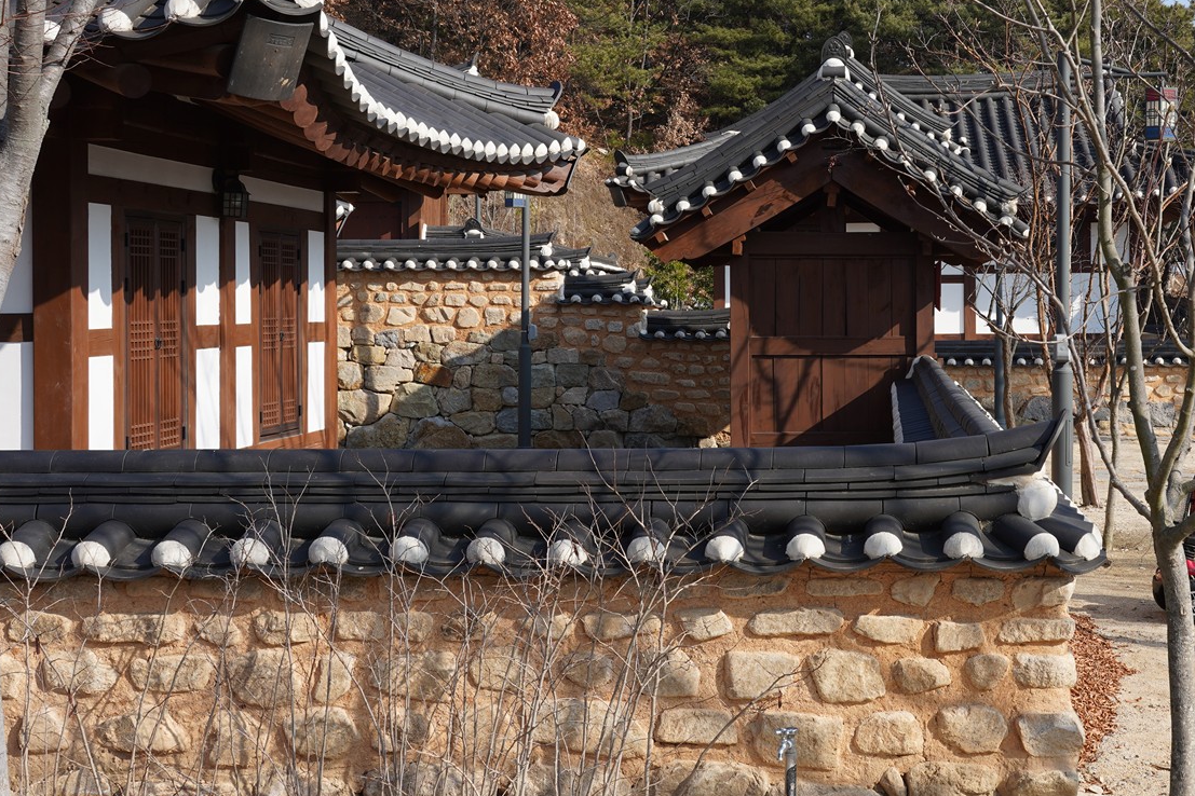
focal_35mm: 56
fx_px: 1859
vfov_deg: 24.1
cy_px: 313
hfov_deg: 34.9
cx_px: 894
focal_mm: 31
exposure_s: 1/100
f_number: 11
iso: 100
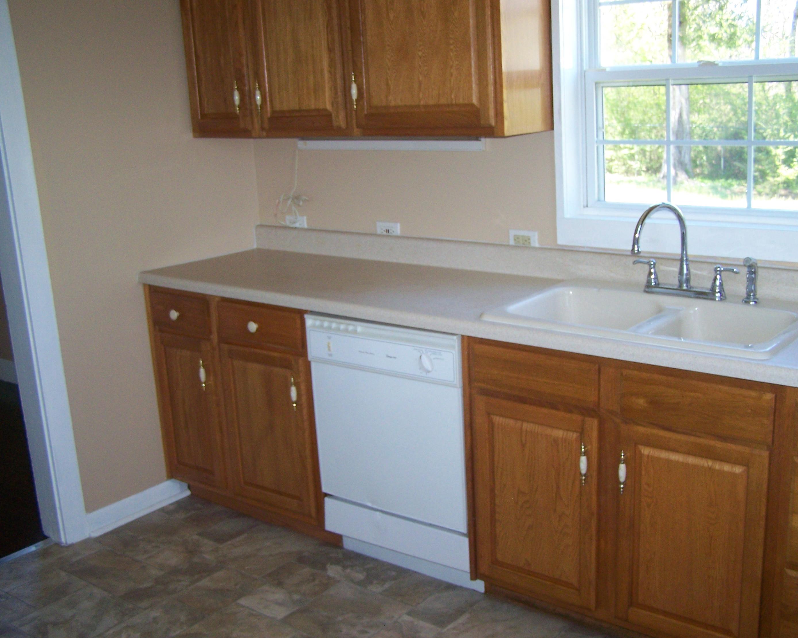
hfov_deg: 45.8
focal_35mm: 40
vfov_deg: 37.3
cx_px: 426
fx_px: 945
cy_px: 323
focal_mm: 6.3
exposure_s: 1/60
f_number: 2.8
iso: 160
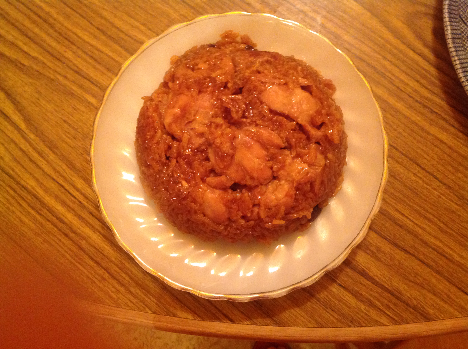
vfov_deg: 40.6
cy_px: 174
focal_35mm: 35
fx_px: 472
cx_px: 234
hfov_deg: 52.7
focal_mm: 4.28
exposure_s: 1/15
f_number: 2.4
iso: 500
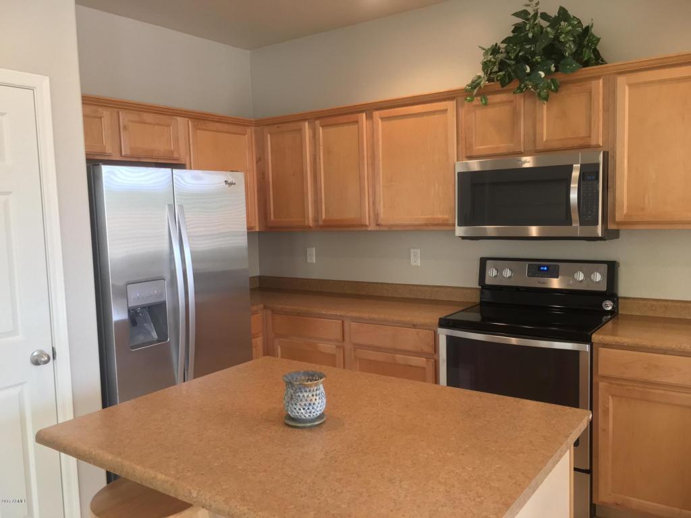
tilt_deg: -4.9
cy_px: 259
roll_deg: +2.6
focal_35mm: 29
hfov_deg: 61.7
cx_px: 346
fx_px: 579
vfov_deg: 48.2
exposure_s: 1/30
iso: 100
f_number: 2.2
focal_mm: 4.15
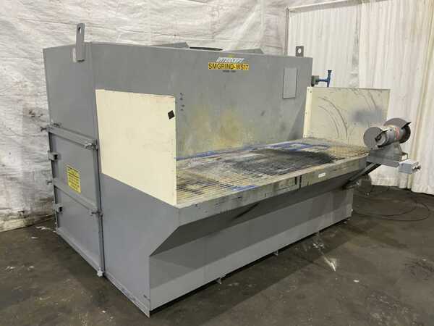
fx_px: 364
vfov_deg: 48.2
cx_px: 217
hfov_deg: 61.7
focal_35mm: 29
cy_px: 163
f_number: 1.8
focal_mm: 3
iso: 125
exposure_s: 1/60
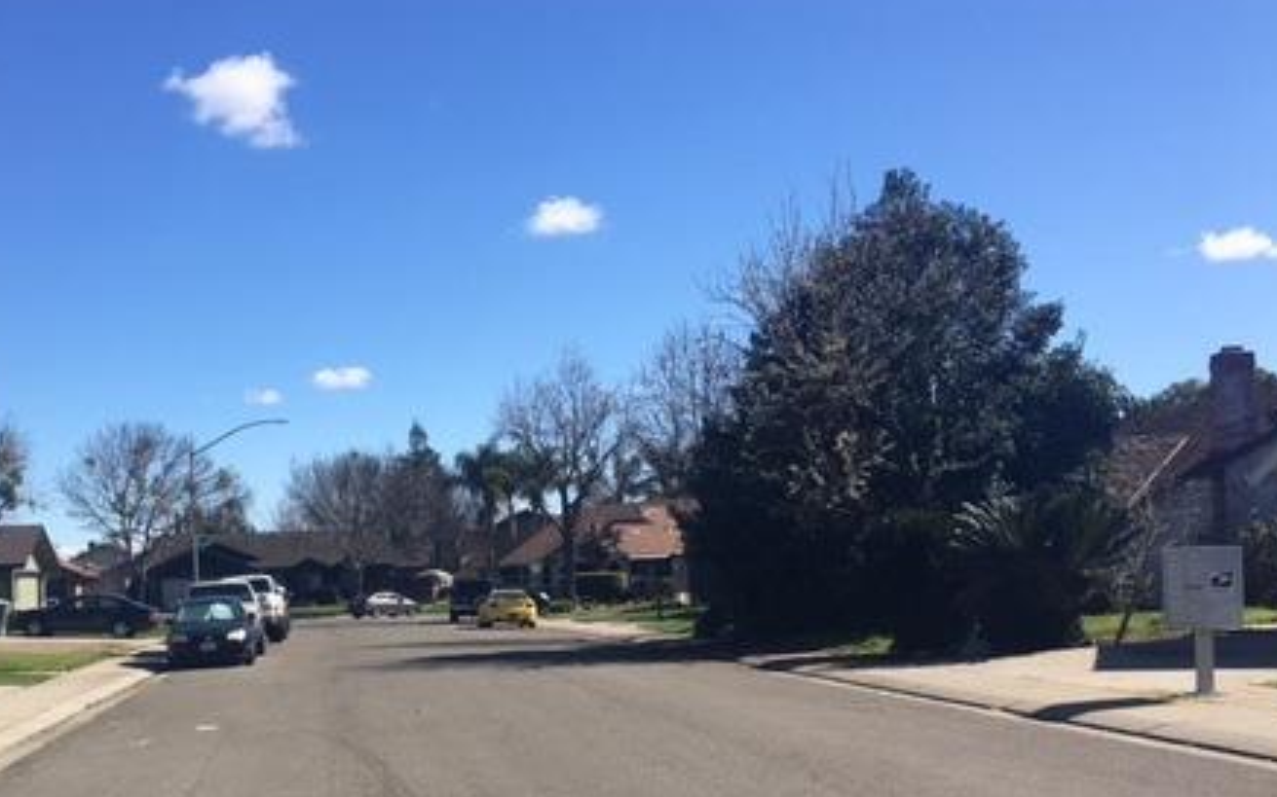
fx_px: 1566
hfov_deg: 43.5
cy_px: 616
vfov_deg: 28.1
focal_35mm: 45
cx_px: 383
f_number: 2.2
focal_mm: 4.15
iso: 25
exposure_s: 1/1508
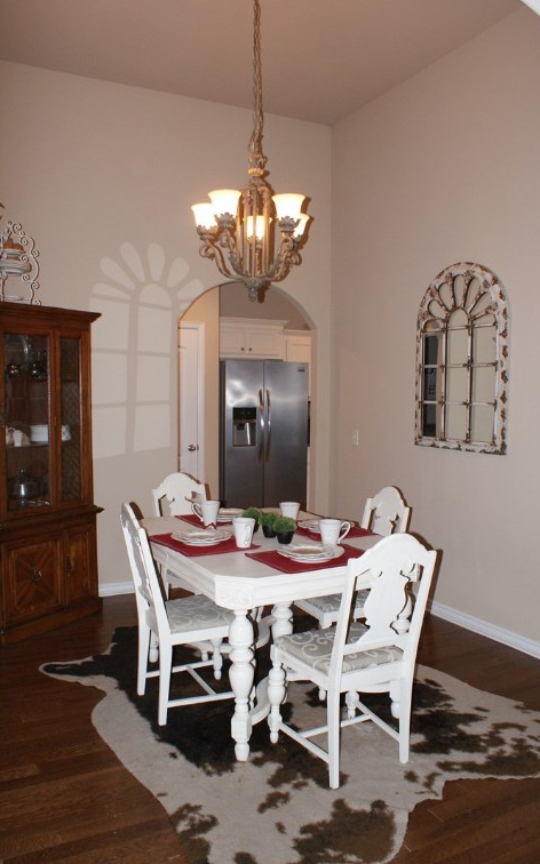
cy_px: 432
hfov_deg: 44.5
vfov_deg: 66.5
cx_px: 272
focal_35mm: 28
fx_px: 660
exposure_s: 1/60
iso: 400
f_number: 5.6
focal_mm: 18
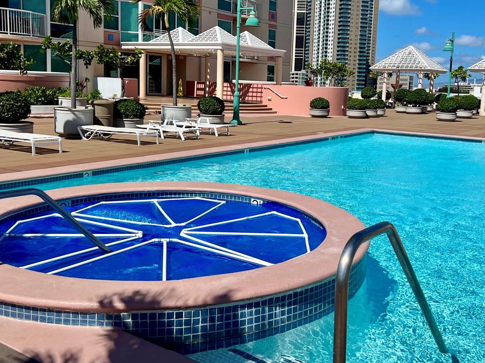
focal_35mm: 38
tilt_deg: -7.0
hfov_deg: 48.9
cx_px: 274
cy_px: 145
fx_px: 532
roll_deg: -2.2
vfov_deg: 37.6
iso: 50
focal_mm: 5.7
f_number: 1.5
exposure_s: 1/9434
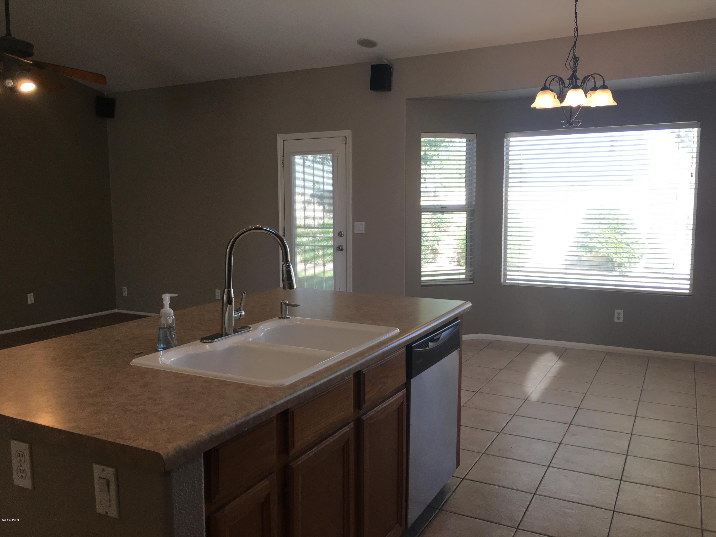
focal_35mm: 29
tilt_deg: -4.6
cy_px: 268
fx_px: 600
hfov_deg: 61.7
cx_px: 358
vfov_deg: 48.2
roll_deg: -0.1
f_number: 2.2
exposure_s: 1/120
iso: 40
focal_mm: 4.15
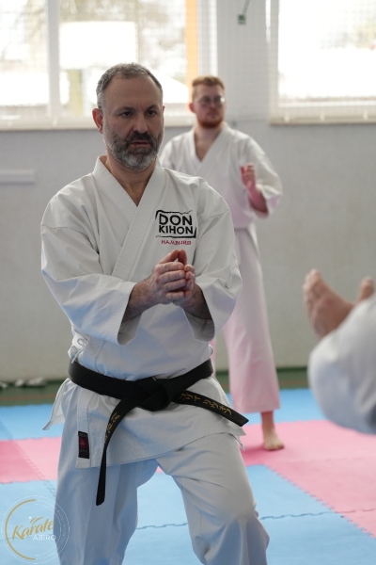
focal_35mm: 105
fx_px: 1645
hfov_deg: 13.0
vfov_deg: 19.5
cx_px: 188
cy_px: 282
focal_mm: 105
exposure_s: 1/640
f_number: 4
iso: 3200
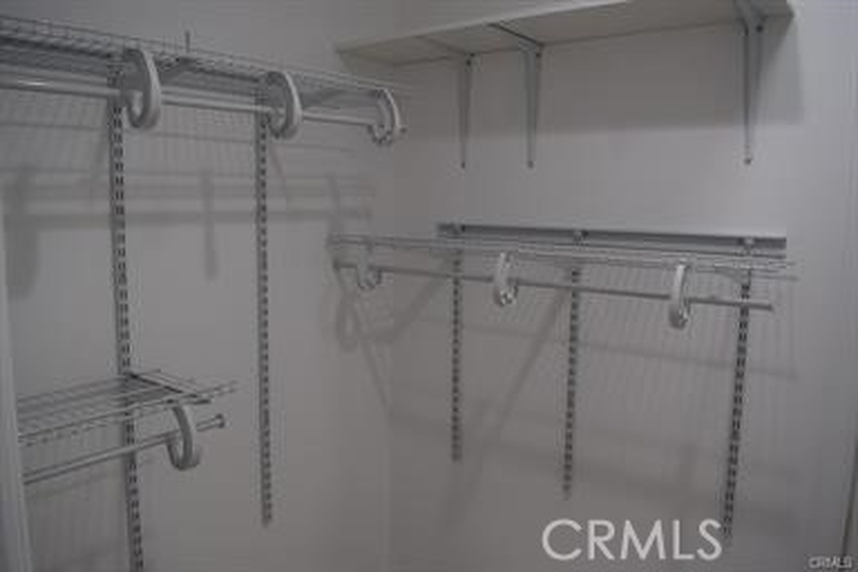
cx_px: 429
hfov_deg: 67.4
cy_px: 286
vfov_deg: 47.9
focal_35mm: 27
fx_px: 643
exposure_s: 1/100
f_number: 5
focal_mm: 18
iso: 400
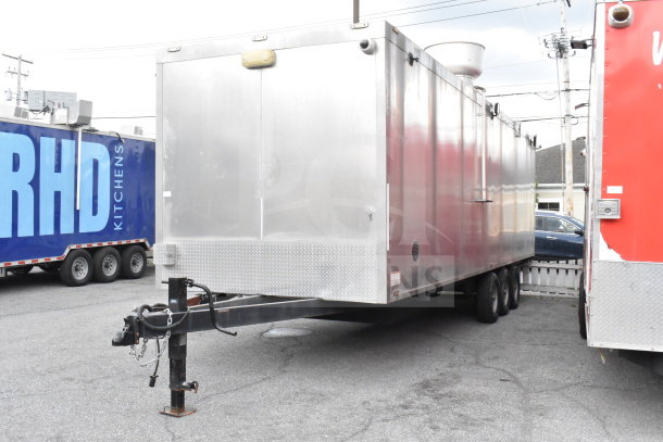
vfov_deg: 38.4
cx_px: 332
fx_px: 635
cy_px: 221
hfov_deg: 55.1
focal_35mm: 34
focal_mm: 23
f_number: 14
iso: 6400
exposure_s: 1/800
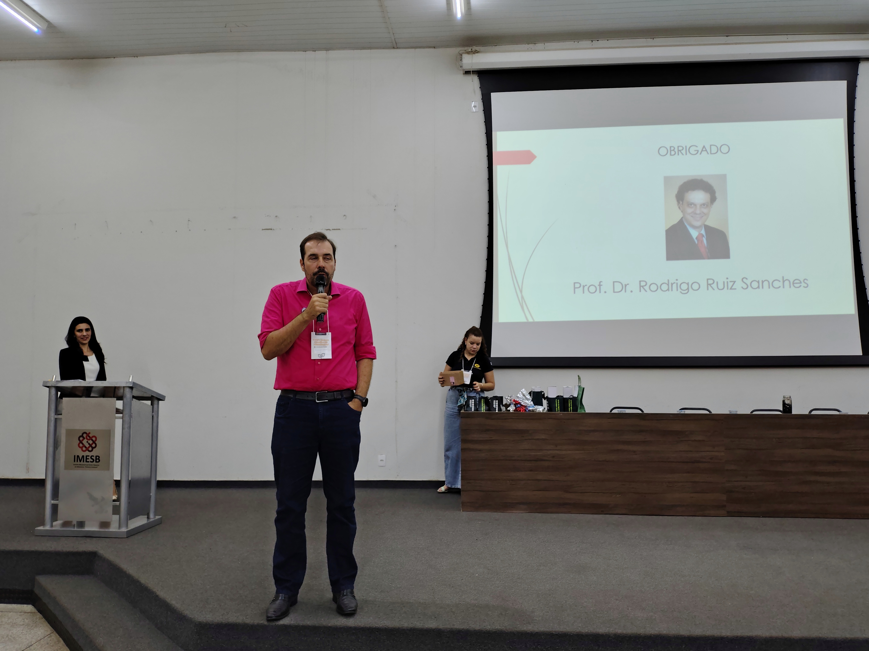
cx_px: 434
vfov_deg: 54.9
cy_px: 326
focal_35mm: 25
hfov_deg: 69.4
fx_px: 628
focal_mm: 4.71
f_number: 1.7
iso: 626
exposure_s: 1/60
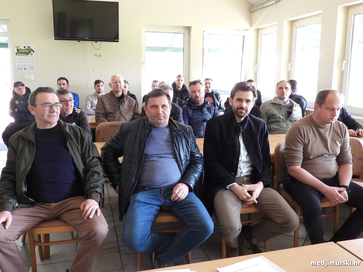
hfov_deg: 56.8
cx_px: 182
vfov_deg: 44.2
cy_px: 136
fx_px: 336
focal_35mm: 32
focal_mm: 5.8
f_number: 3.2
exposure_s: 1/30
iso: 400
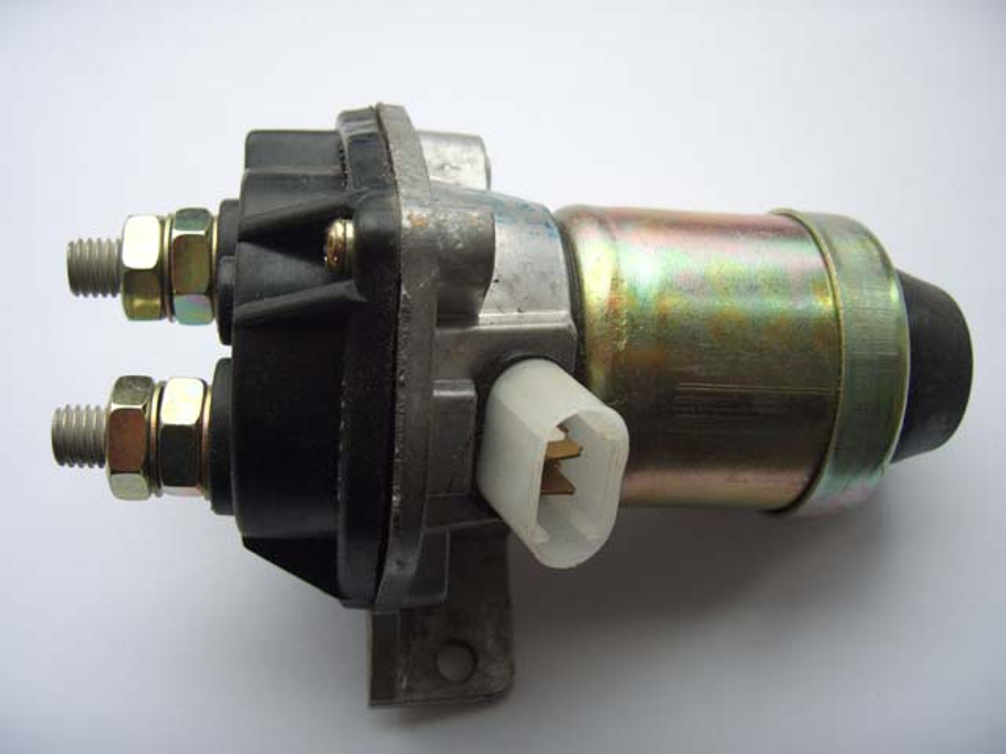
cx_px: 503
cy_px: 377
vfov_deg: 36.8
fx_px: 1133
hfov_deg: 47.9
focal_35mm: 39
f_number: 2.8
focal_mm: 8
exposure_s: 1/100
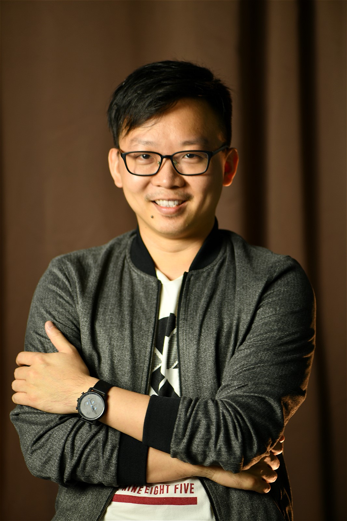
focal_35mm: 105
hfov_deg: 13.0
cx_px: 174
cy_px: 260
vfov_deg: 19.5
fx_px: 1519
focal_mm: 105
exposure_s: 1/15
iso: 200
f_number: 3
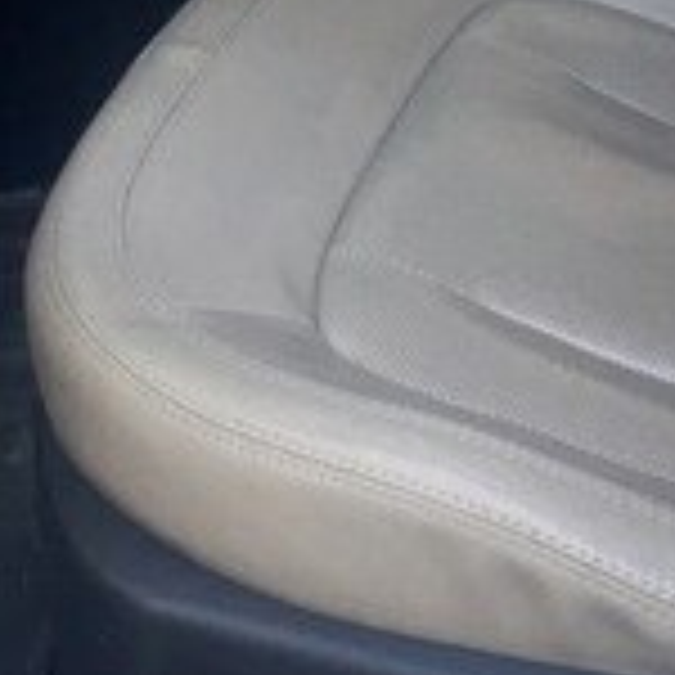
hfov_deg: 15.4
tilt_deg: -21.0
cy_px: -232
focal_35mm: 113
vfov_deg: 14.7
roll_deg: -1.3
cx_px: 180
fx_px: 2493
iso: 32
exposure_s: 1/33
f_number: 2.2
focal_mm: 4.15
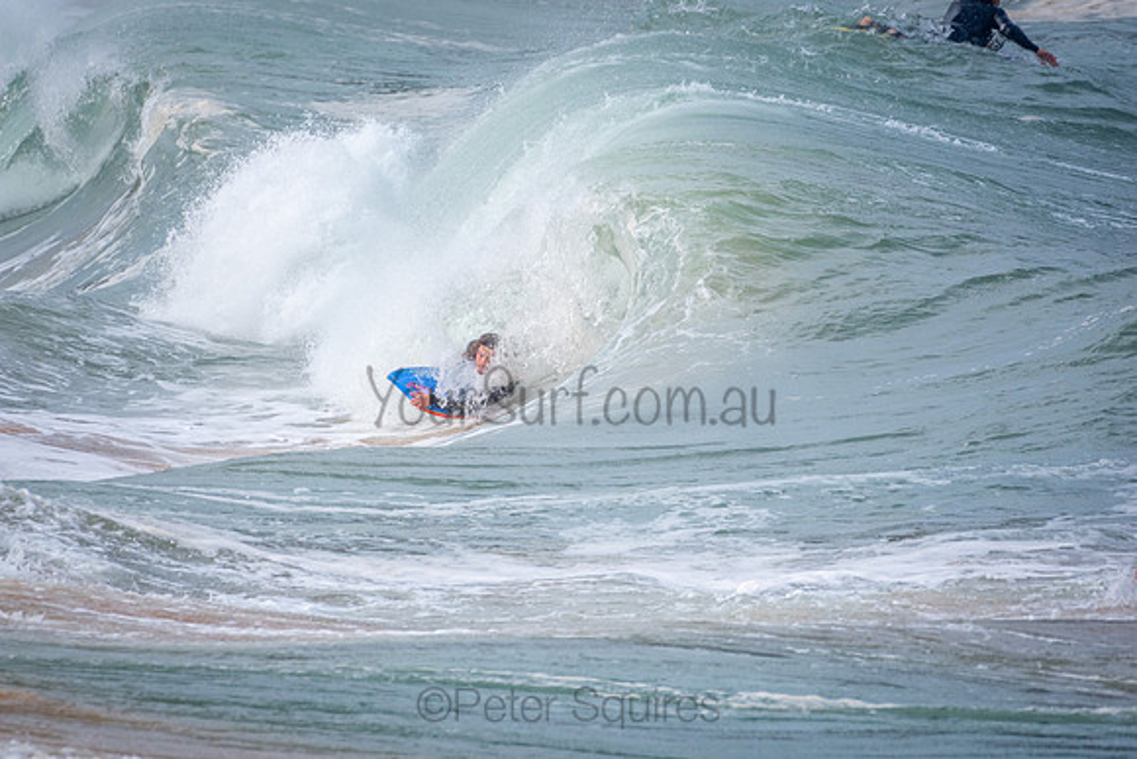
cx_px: 568
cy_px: 380
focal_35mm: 750
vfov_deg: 1.8
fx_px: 23692
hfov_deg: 2.7
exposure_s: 1/1000
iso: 200
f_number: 5.6
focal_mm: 500
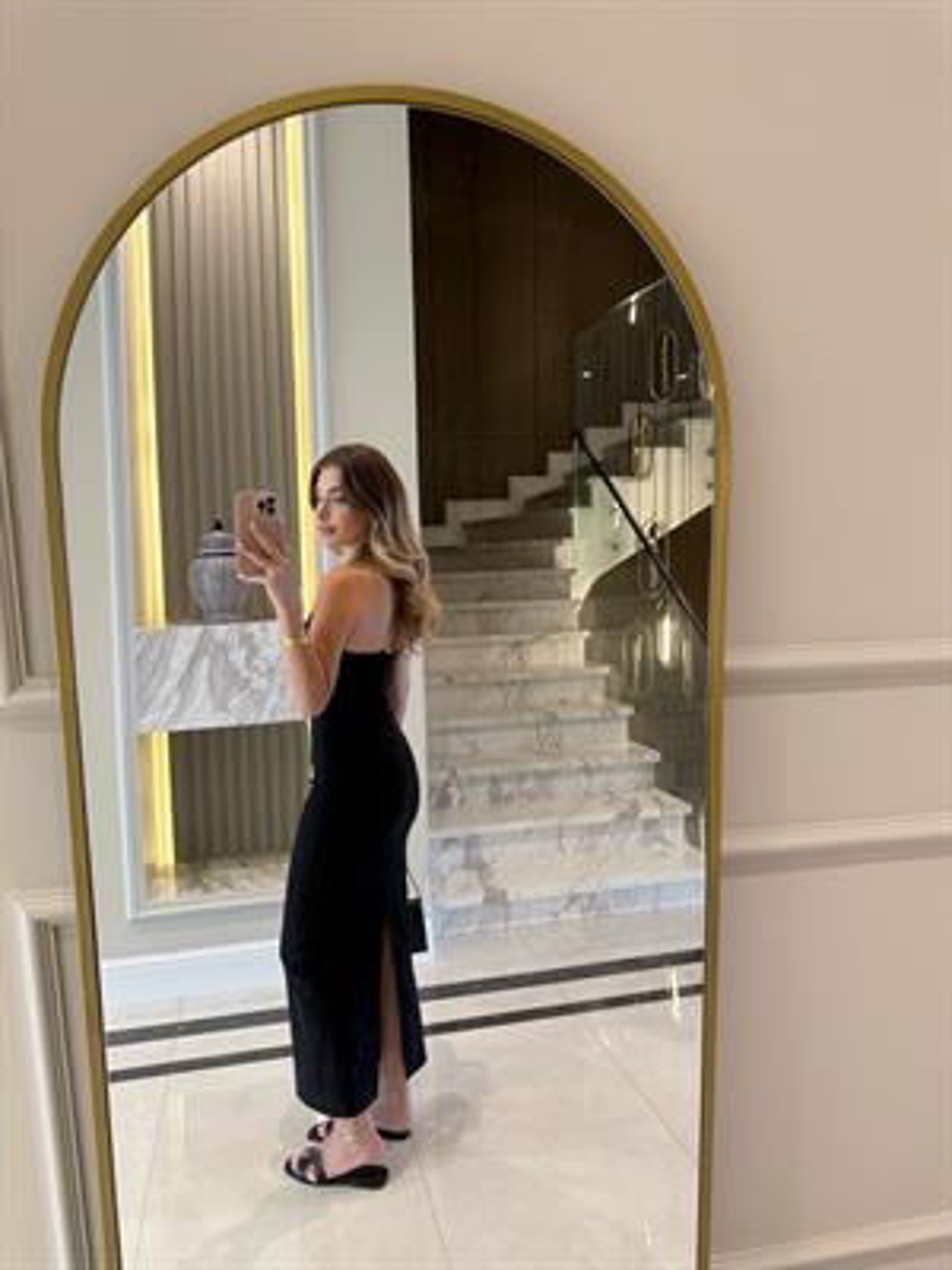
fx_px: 880
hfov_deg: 56.8
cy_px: 635
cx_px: 476
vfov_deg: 71.6
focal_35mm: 24
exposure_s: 1/109
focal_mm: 6.76
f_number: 1.78
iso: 200
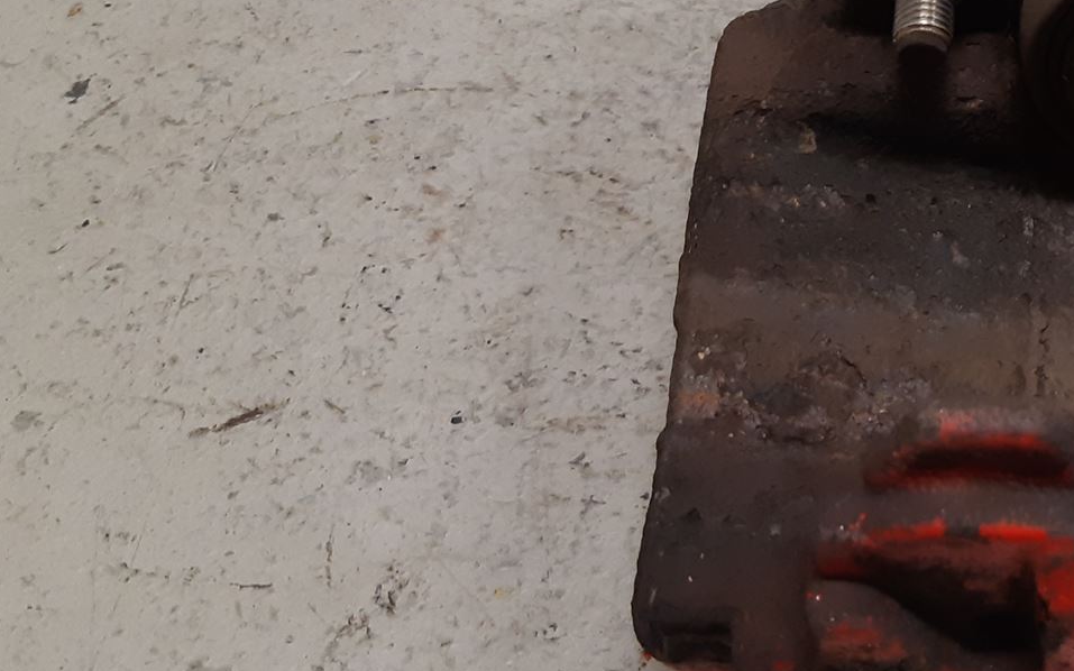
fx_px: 1727
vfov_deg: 21.7
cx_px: 1141
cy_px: 136
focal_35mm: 59
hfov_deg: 31.2
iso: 160
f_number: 1.7
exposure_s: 1/50
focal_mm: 3.93
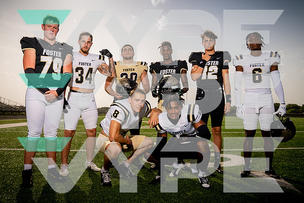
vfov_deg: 48.2
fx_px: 227
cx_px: 140
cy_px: 102
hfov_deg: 67.5
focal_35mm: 27
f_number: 5.6
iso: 100
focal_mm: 24
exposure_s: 1/1250
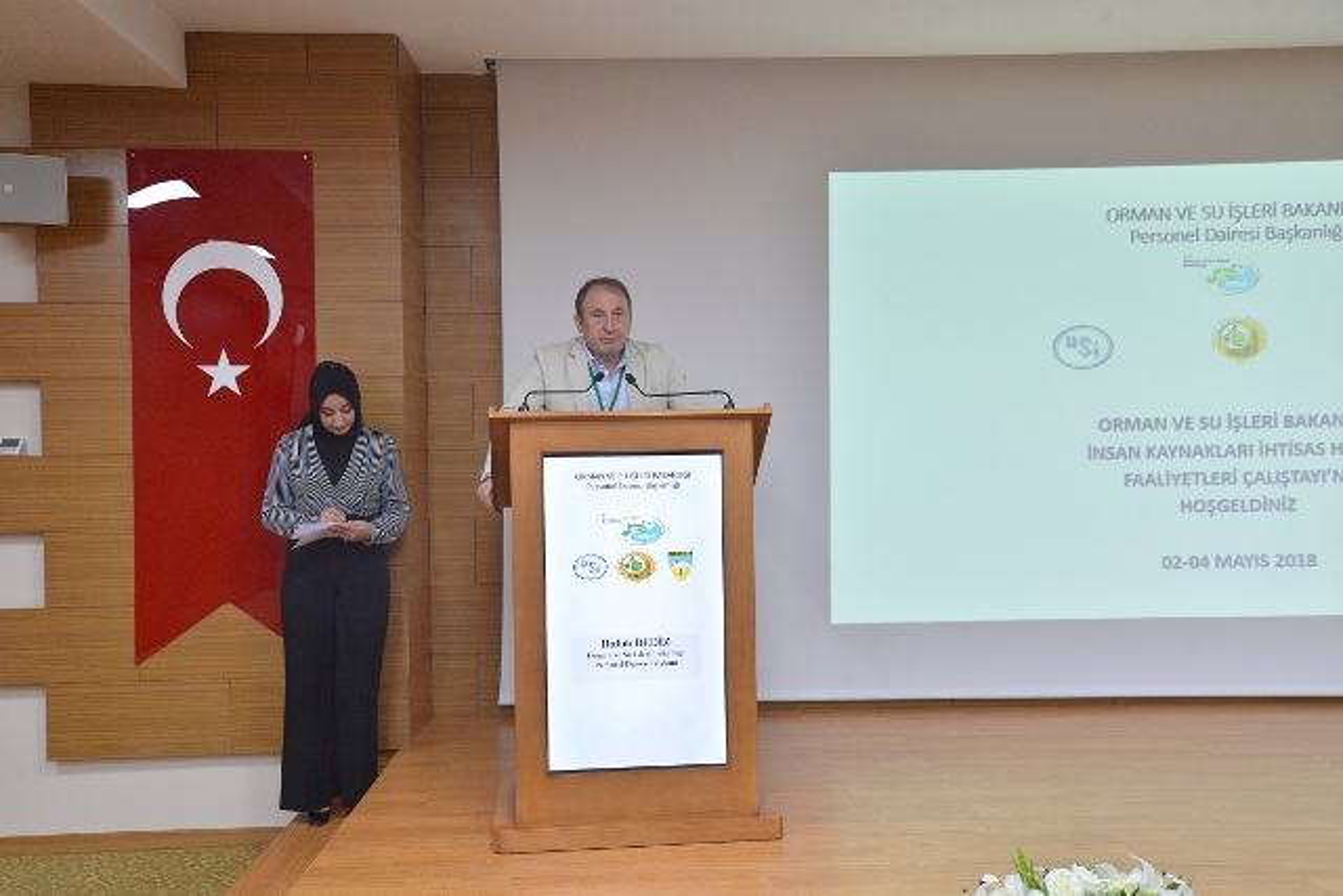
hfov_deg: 54.4
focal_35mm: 35
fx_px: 1306
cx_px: 672
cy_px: 448
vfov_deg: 37.9
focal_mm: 35
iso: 1600
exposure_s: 1/100
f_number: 6.3
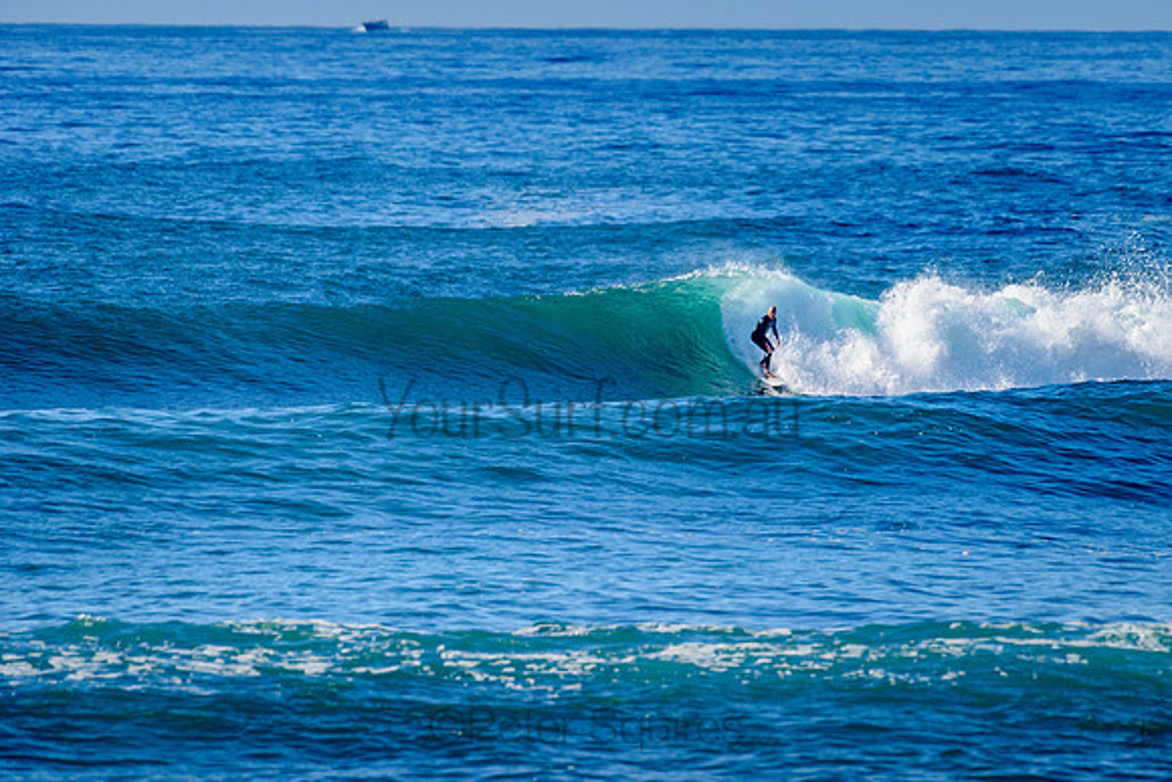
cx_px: 719
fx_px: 19967
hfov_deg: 3.4
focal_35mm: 613
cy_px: 333
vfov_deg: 2.2
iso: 200
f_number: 5.6
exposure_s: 1/2000
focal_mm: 500
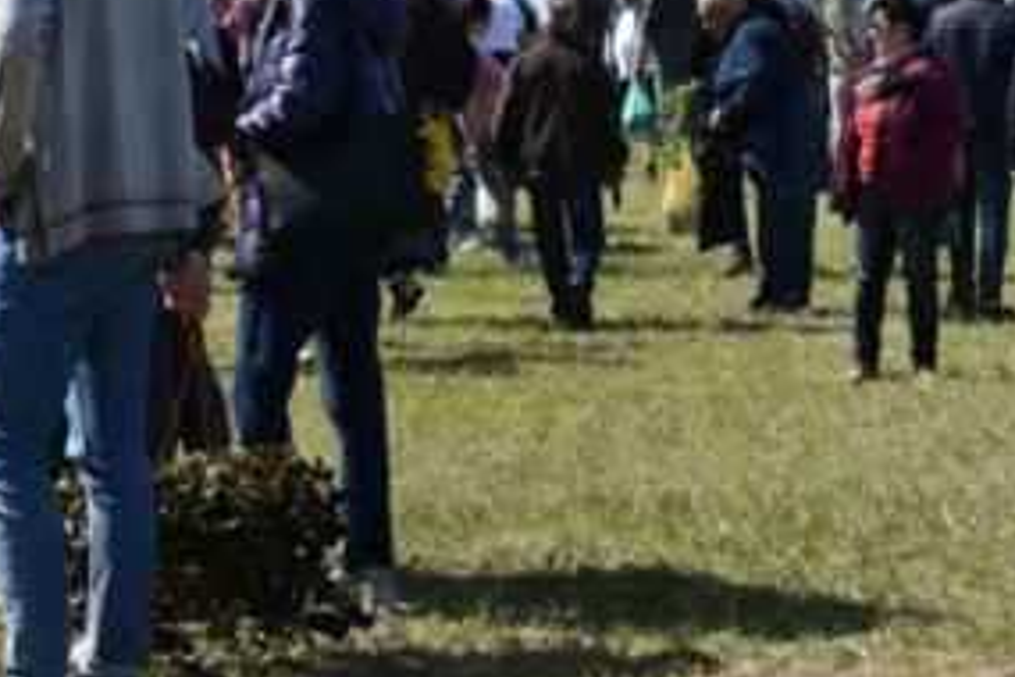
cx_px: 919
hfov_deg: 11.0
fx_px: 5219
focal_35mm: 185
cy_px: 132
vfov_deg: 7.4
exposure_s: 1/1600
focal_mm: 55
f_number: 6.3
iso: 400
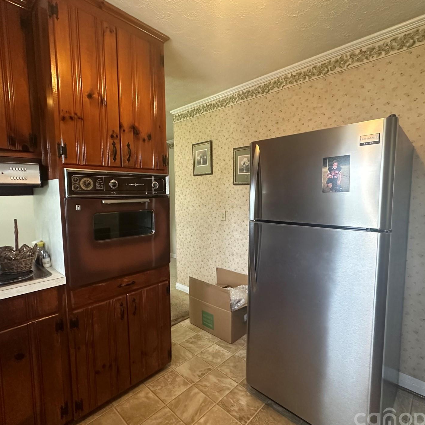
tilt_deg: -5.7
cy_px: 214
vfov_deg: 80.7
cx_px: 216
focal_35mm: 18
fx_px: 250
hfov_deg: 80.7
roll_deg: -0.2
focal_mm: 2.22
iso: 500
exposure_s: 1/60
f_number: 2.2
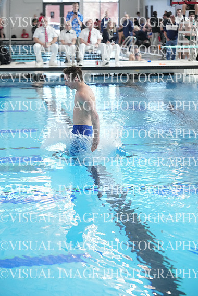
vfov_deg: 18.7
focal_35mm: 109
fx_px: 898
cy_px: 148
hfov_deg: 12.6
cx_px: 99
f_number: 4
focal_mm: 107
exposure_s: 1/1600
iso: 4000
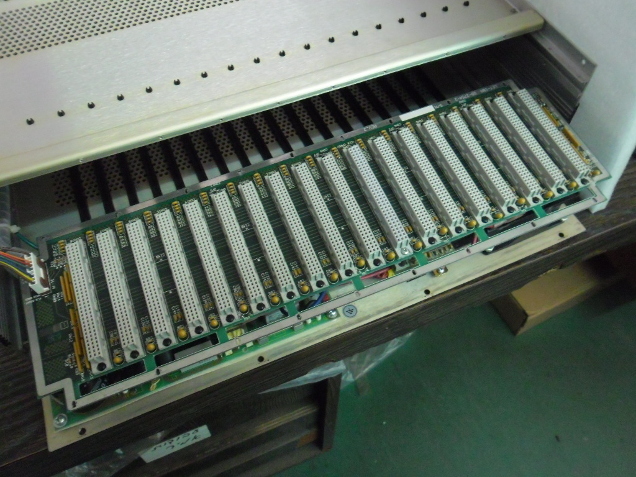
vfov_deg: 51.4
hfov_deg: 65.3
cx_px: 318
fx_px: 496
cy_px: 238
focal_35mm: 27
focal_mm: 4.9
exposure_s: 1/25
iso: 400
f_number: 3.5
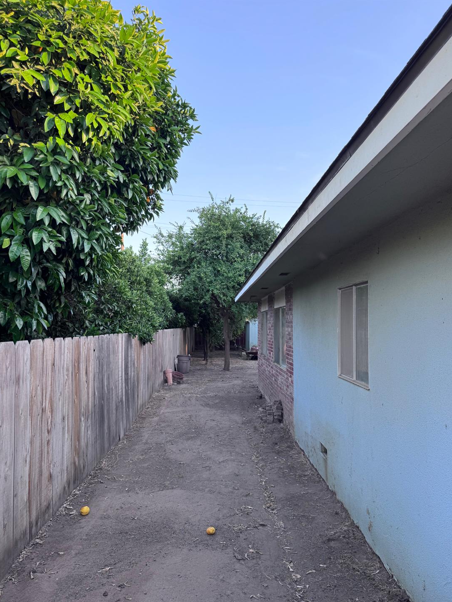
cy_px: 313
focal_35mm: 25
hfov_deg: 54.9
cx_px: 234
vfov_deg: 69.4
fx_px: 435
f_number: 1.78
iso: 64
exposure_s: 1/198
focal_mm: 6.76
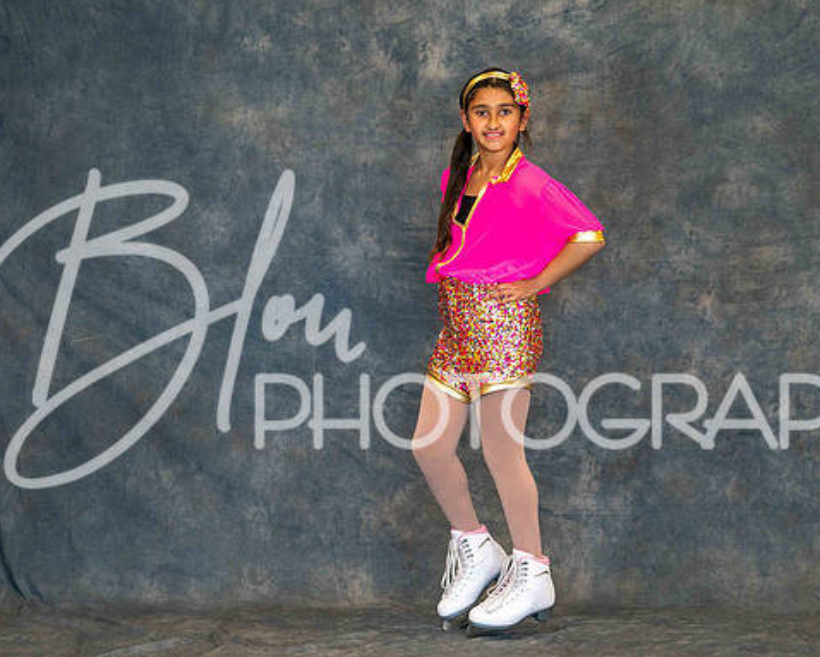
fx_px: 2647
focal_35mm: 109
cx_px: 446
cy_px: 310
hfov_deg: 17.6
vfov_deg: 14.1
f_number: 4
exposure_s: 1/160
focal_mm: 85
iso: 1600
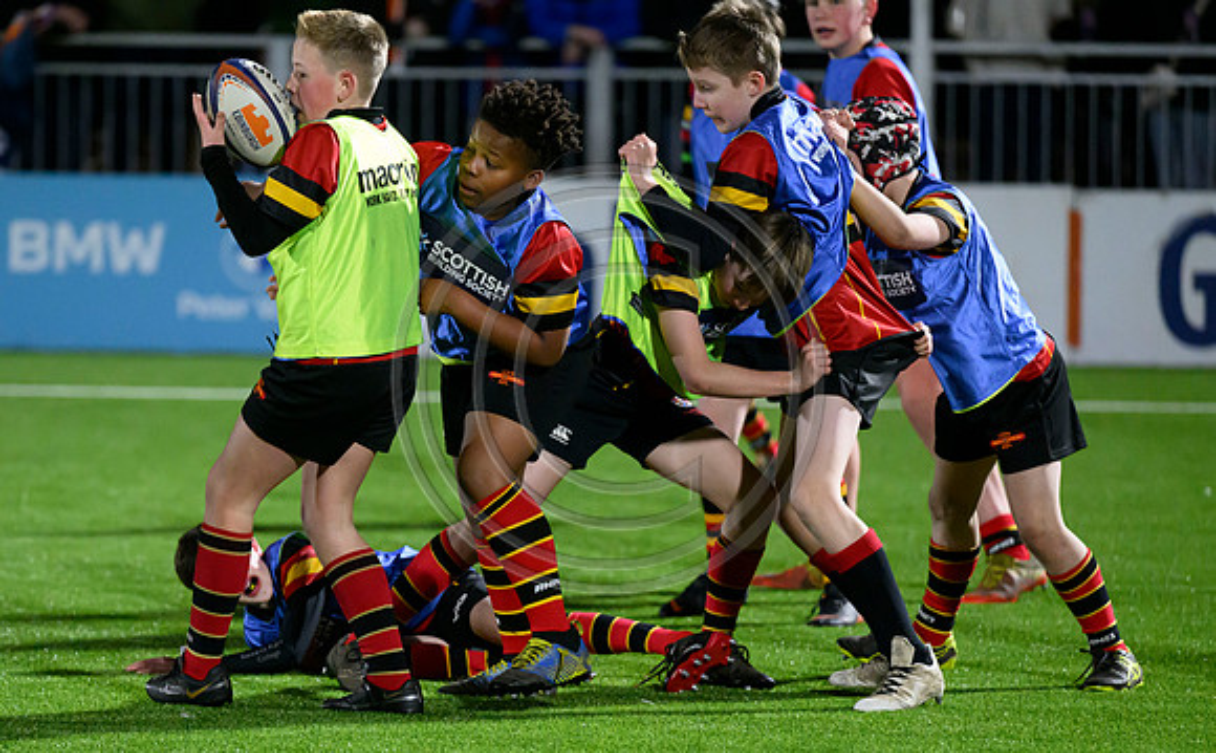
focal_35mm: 277
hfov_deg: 7.6
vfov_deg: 4.7
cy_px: 550
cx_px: 515
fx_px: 9161
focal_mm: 200
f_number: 3.2
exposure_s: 1/1250
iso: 6400
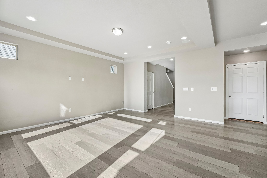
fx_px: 111
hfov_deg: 100.4
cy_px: 89
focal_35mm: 15
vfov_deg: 77.3
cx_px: 134
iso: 800
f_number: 8
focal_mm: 10
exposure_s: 1/100
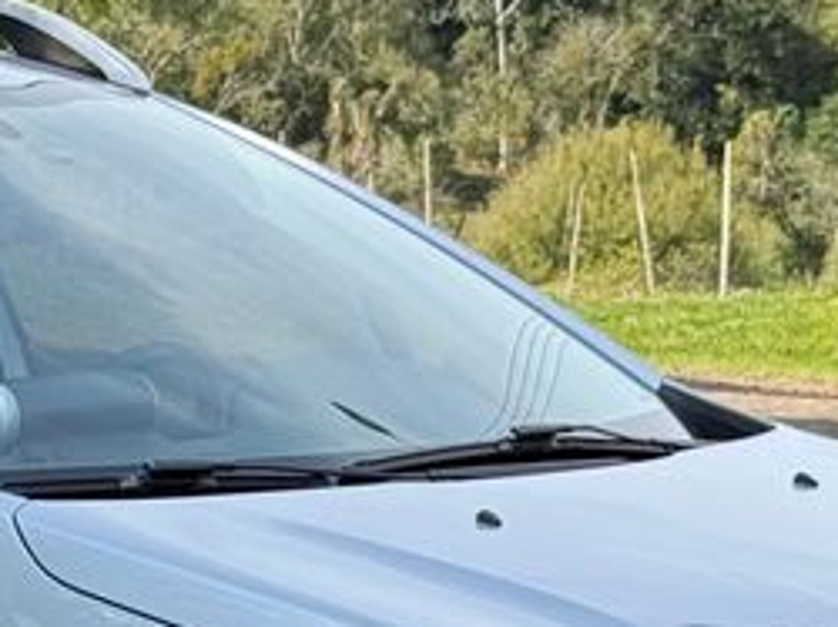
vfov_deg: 7.5
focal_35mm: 197
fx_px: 4764
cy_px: 778
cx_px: -114
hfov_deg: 9.9
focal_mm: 6.76
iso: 64
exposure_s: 1/1456
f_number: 1.78
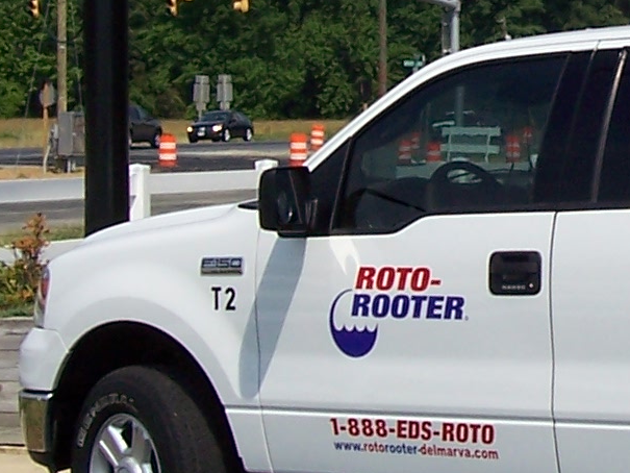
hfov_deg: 12.1
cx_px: 711
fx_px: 2913
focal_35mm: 160
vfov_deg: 9.3
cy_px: 83
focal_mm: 7
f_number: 5.6
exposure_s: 1/750
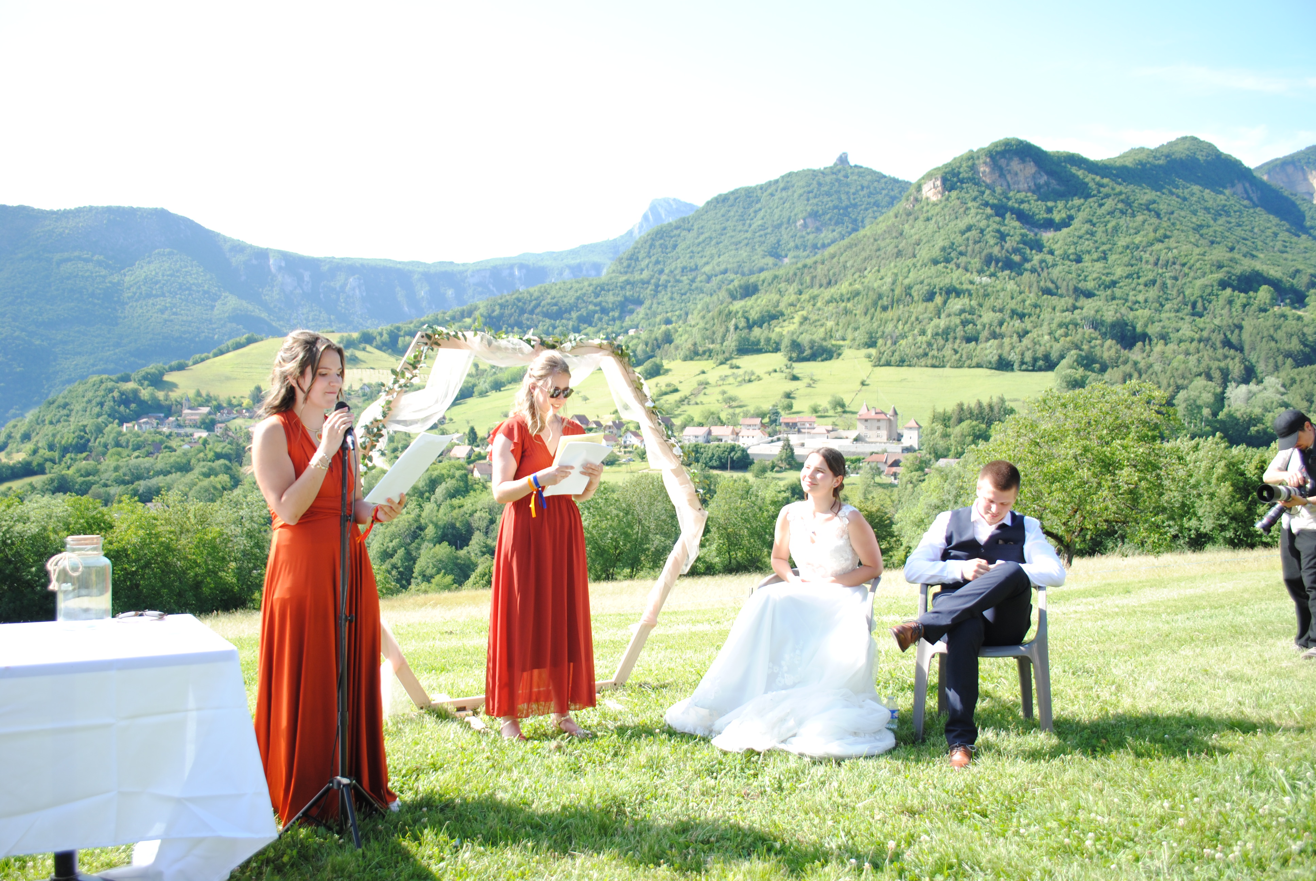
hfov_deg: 67.3
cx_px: 658
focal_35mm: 27
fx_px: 988
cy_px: 440
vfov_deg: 48.0
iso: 100
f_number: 7.1
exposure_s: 1/200
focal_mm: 18
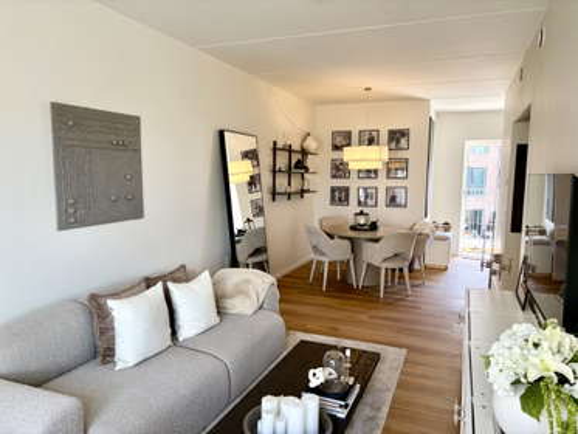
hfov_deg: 67.3
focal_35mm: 26
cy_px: 217
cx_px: 289
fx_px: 434
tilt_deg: -5.7
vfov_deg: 53.1
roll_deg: -0.3
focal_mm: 5.96
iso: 80
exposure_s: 1/172
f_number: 1.6
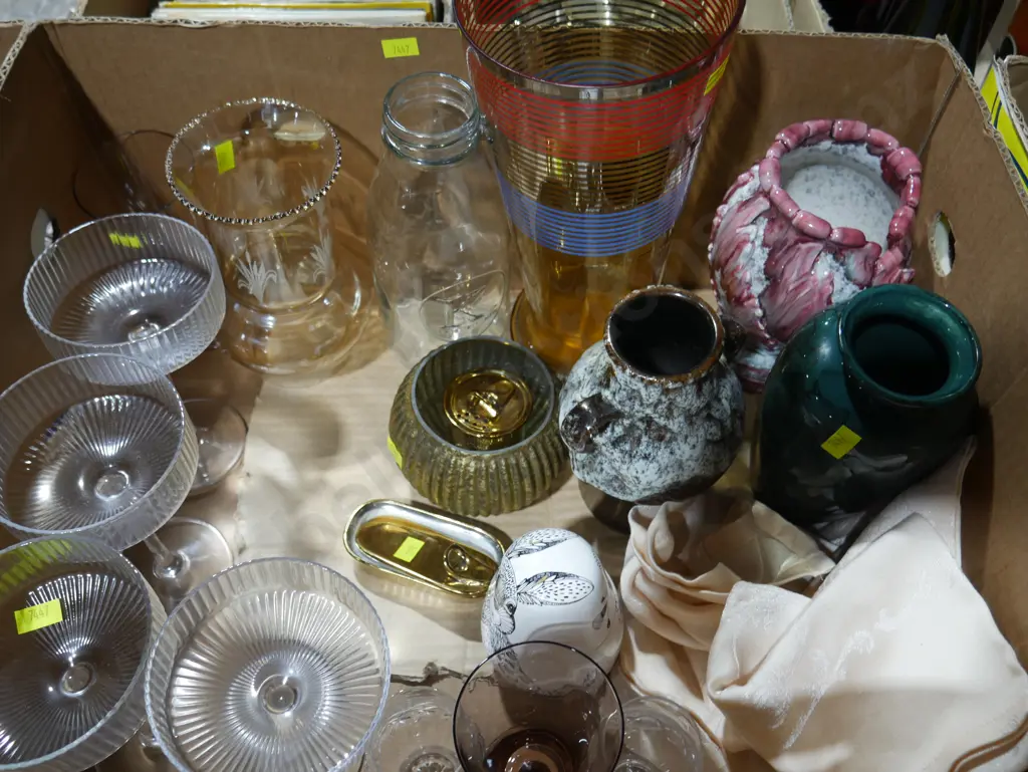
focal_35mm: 32
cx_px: 514
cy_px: 386
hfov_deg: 56.8
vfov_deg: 44.2
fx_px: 951
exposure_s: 1/60
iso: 250
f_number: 3.6
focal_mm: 16
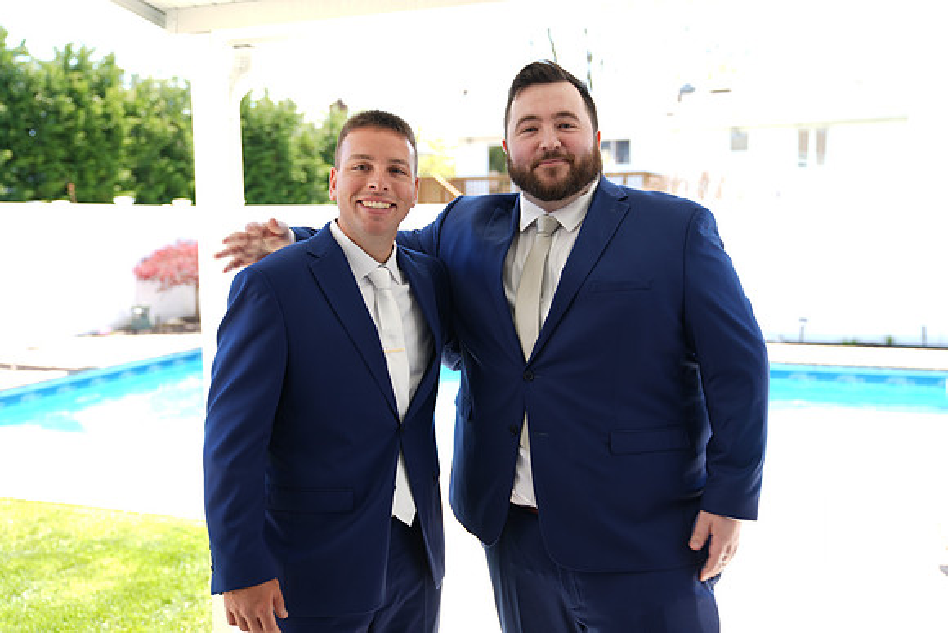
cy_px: 316
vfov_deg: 37.9
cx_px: 474
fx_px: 922
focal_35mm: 35
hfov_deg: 54.4
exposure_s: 1/100
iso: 50
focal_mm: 35
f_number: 2.8
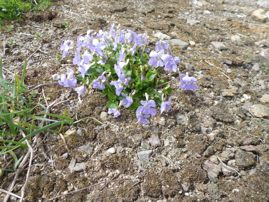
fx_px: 187
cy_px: 101
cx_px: 134
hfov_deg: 71.6
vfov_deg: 56.8
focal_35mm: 24
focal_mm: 4.3
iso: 100
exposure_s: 1/400
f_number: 3.3
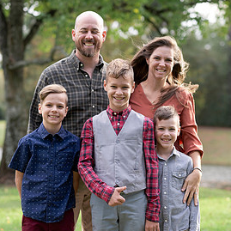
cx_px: 119
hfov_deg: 14.4
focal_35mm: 121
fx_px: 914
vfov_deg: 14.4
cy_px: 169
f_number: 2.8
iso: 320
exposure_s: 1/800
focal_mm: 85
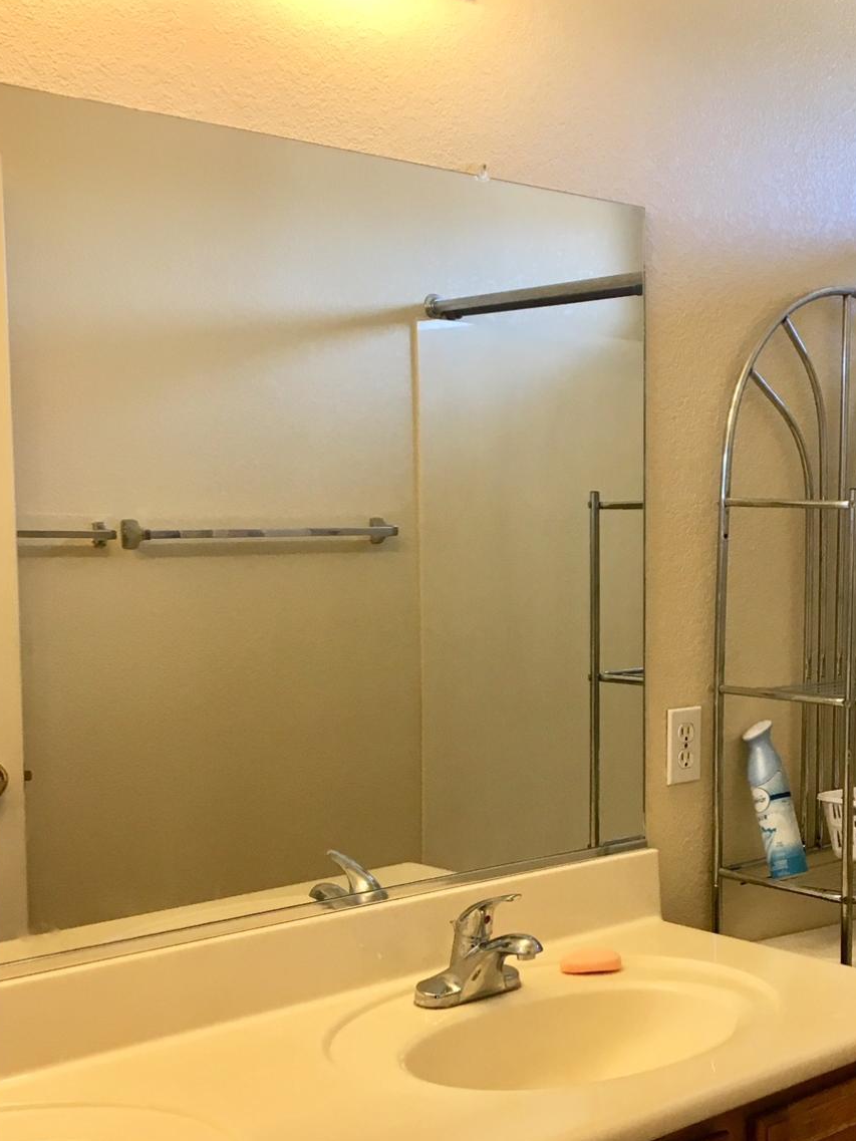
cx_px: 691
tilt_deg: -6.6
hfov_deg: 27.9
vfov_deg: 37.4
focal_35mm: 51
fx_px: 1681
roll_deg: -0.3
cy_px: 654
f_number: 2.2
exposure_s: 1/30
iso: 25
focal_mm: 4.15
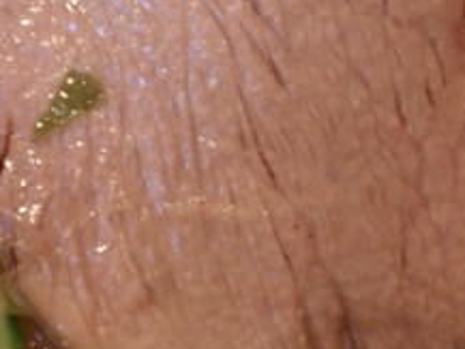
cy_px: 133
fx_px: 1505
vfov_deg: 13.2
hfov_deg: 17.6
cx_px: 209
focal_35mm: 112
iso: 100
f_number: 4.3
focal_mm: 9.1
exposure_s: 1/3
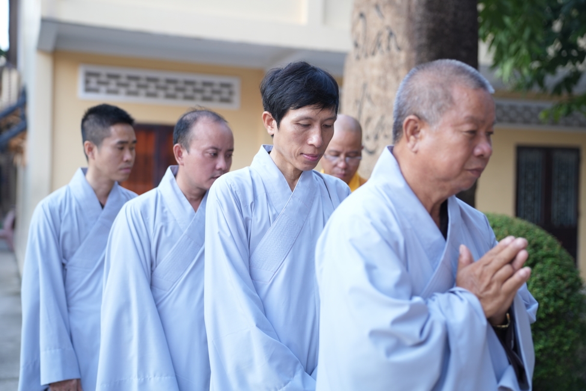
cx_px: 293
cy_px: 196
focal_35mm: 49
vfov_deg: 27.5
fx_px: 798
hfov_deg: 40.3
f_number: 2.2
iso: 500
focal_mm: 49
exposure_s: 1/800
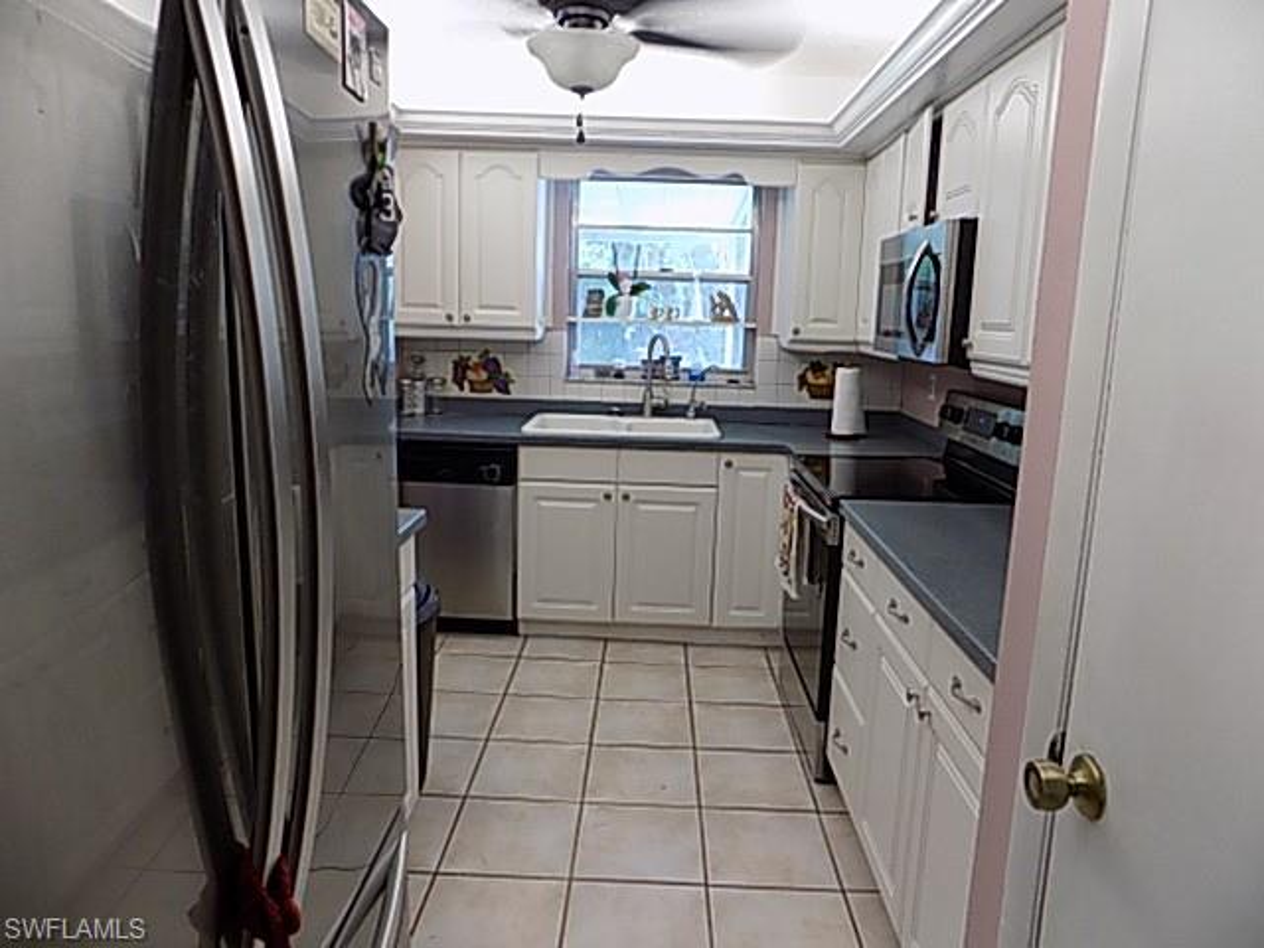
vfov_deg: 58.9
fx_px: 840
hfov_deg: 73.9
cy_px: 474
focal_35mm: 23
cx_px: 632
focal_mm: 4
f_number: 3.1
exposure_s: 1/30
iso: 160
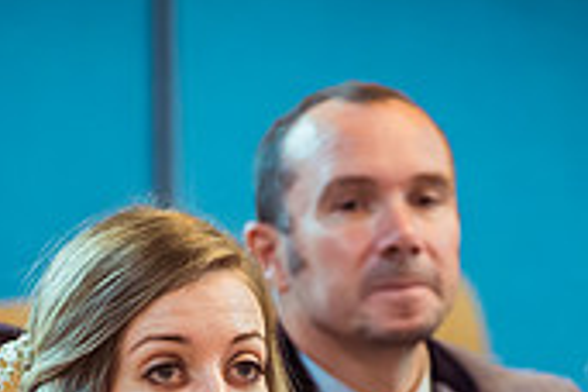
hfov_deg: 3.0
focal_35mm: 679
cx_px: 213
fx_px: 11089
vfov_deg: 2.0
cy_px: 574
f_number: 4.5
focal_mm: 200
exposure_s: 1/100
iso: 2500
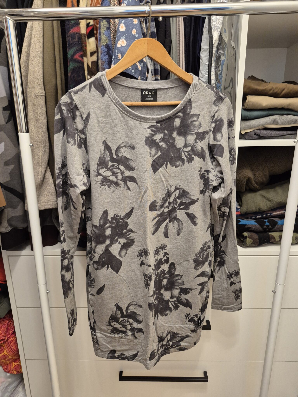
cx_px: 149
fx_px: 264
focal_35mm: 23
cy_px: 198
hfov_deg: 58.9
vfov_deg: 73.9
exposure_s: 1/120
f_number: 1.8
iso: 640
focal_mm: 5.4
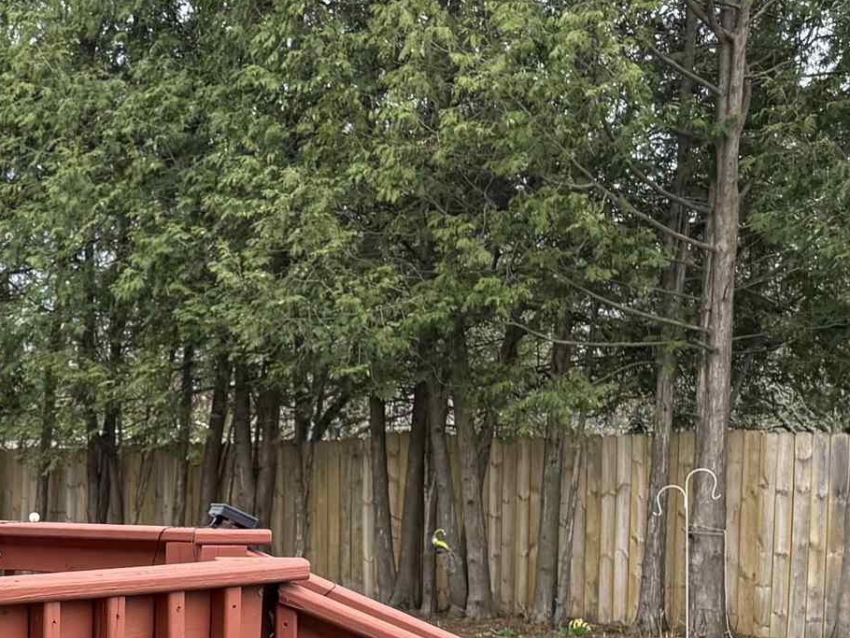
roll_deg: +0.0
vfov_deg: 17.8
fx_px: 1989
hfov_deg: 19.7
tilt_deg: -5.2
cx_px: -547
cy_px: 631
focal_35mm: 81
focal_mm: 6.76
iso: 100
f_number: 1.78
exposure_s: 1/858
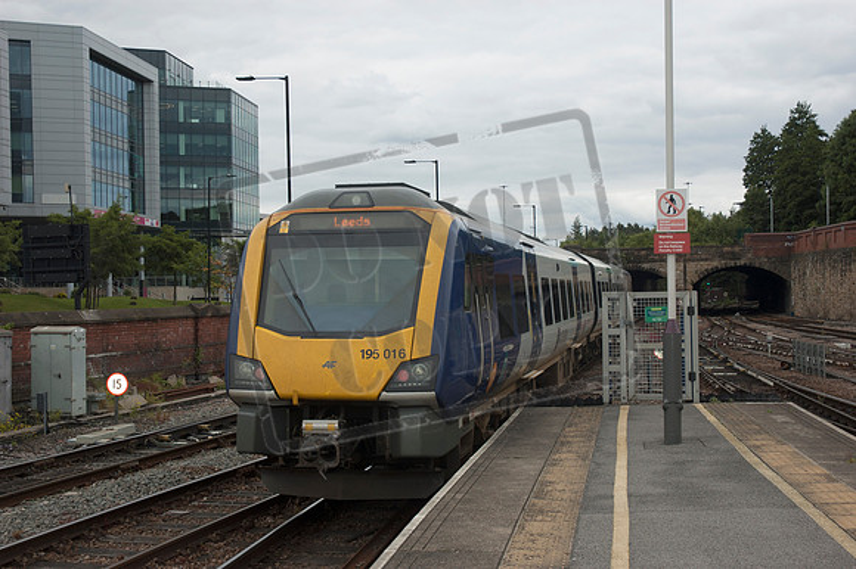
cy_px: 284
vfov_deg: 28.9
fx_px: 1105
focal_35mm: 46
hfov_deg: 42.3
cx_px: 428
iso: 250
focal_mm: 31
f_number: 5.6
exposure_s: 1/500
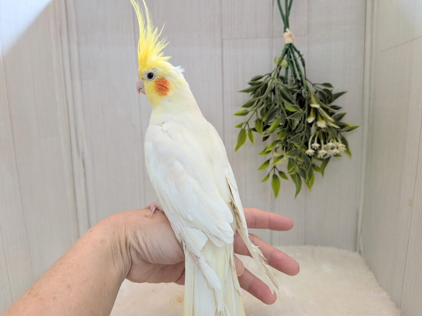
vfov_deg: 56.8
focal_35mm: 24
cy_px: 158
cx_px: 211
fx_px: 293
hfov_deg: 71.6
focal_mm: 4.53
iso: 41
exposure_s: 1/100
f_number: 1.7
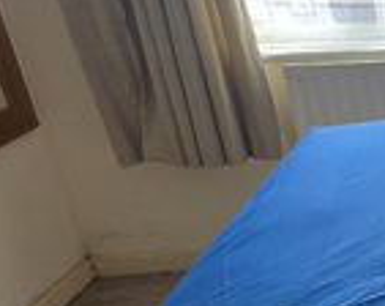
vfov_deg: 23.2
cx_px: 710
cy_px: 213
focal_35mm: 65
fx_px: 739
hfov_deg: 20.1
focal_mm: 1.7
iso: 50
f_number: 2.2
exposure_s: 1/100
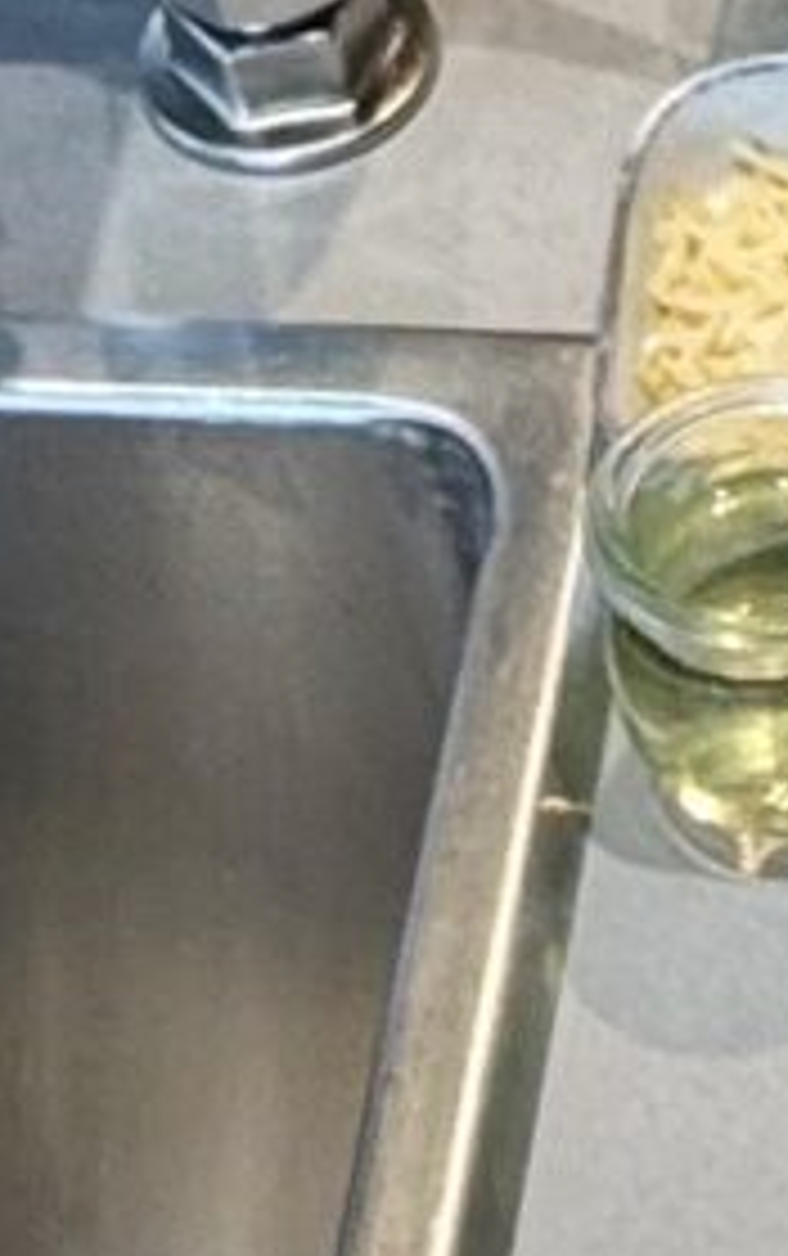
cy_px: 1787
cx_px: 1216
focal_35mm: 136
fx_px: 4661
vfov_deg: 14.5
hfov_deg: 9.4
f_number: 2.2
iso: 80
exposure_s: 1/120
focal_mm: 2.22
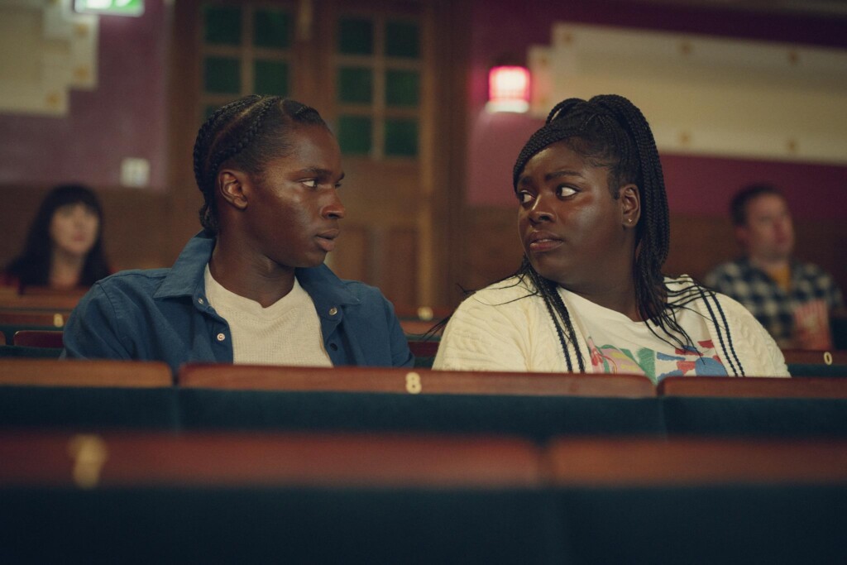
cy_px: 282
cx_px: 424
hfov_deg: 23.9
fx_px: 2000
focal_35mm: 85
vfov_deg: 16.1
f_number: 3.2
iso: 2000
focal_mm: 85
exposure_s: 1/125
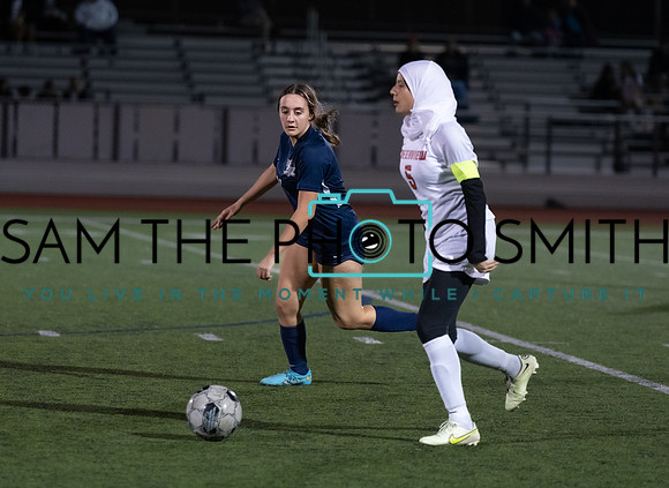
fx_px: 4104
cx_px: 327
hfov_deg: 9.3
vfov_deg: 6.8
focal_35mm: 214
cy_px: 217
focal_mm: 141
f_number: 2.8
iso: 5000
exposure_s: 1/1000
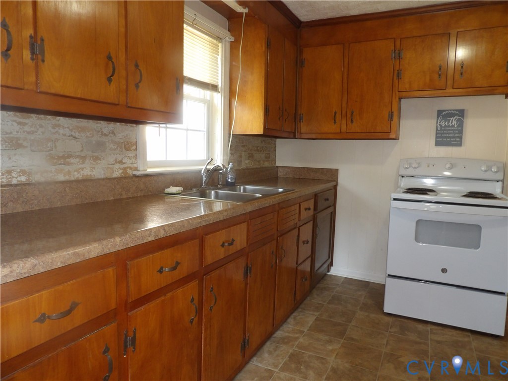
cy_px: 190
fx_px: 352
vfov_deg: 56.8
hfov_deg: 71.6
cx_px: 254
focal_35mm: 24
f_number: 3.2
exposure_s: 1/33
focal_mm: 4.3
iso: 200
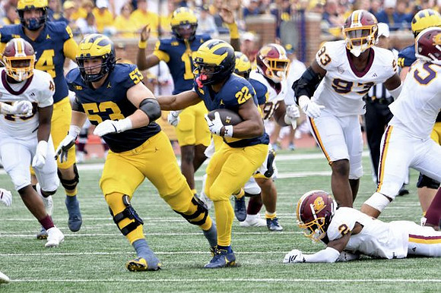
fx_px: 5693
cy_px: 146
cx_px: 220
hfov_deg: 4.4
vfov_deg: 3.0
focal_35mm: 465
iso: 800
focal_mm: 310
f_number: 5.6
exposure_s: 1/1000
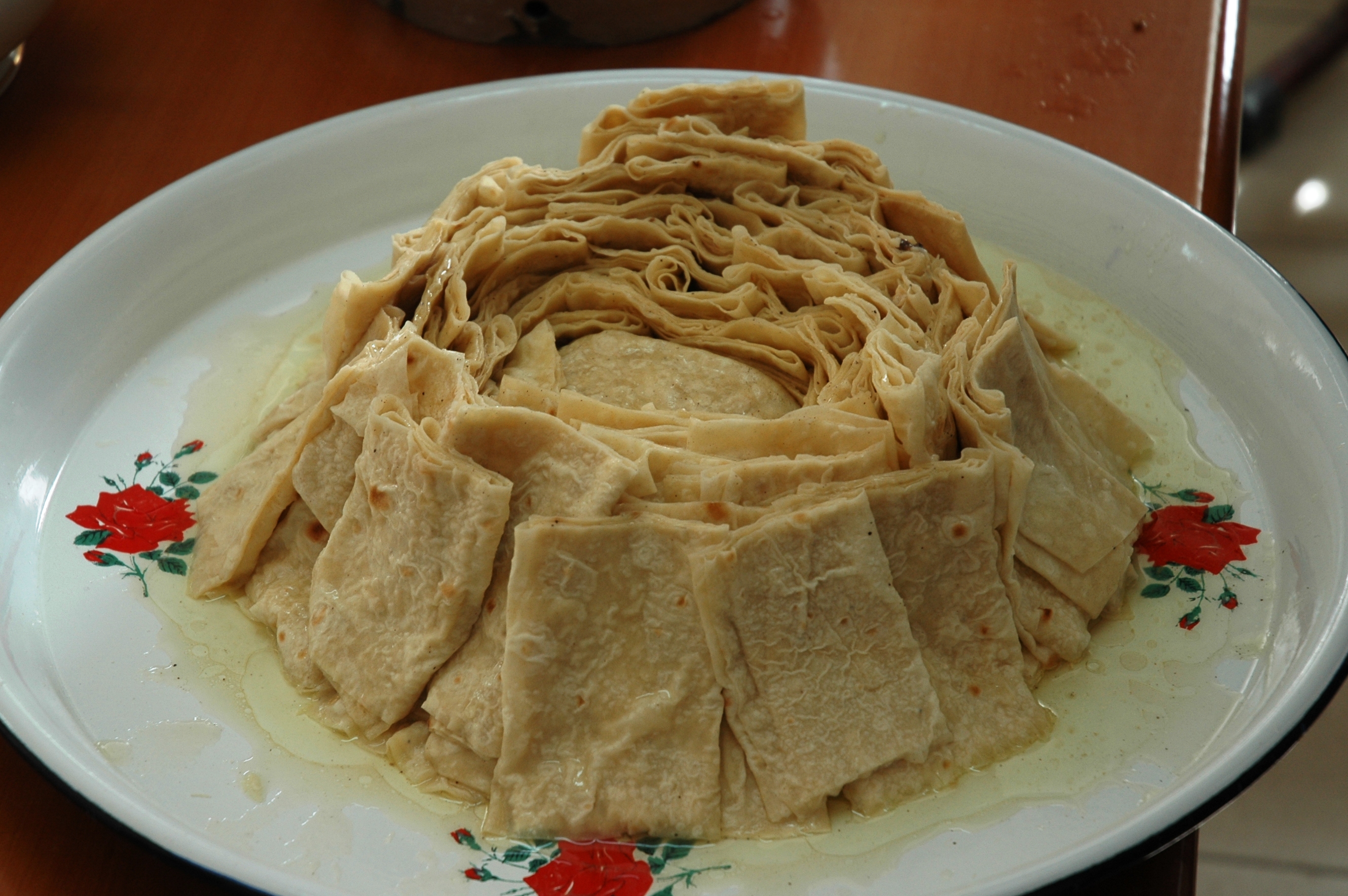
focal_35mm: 95
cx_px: 624
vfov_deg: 14.4
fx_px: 3554
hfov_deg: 21.5
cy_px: 443
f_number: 4.5
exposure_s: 1/80
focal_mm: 56
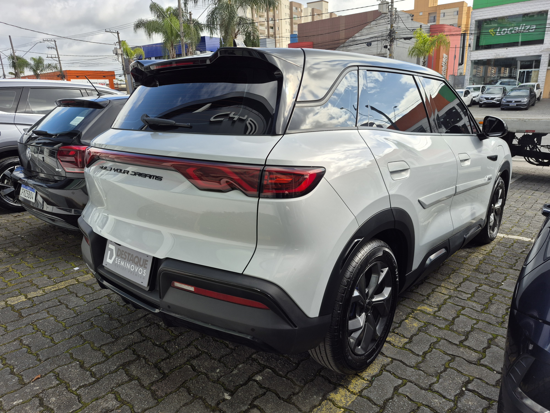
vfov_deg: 58.9
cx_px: 275
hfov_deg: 73.9
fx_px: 365
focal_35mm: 23
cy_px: 206
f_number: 1.8
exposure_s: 1/750
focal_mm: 5.4
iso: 25
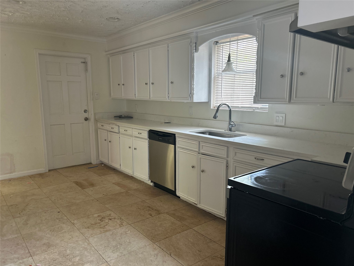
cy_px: 133
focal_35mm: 26
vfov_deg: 53.1
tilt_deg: -7.6
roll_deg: +0.8
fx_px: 266
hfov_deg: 67.3
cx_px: 177
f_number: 1.5
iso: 125
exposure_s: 1/60
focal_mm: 5.7
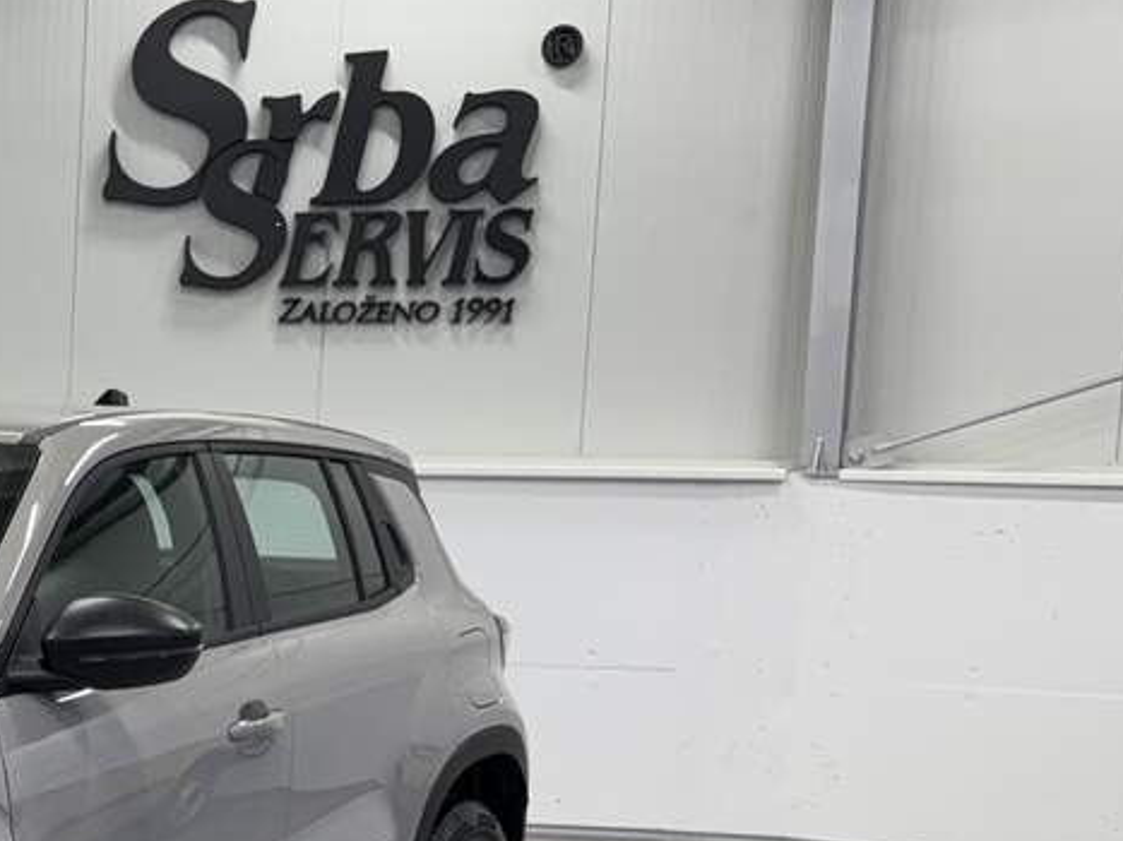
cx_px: -286
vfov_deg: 19.5
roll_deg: -1.2
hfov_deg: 23.6
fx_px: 2400
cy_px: 783
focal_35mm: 74
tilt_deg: -7.5
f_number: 1.78
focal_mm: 6.76
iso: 100
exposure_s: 1/100
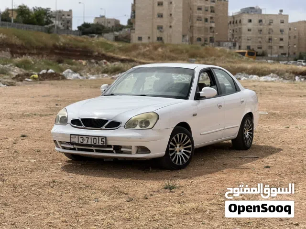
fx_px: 681
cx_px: 153
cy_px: 114
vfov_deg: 19.1
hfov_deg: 25.3
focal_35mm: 77
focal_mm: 9
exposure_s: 1/1064
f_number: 2.8
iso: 32
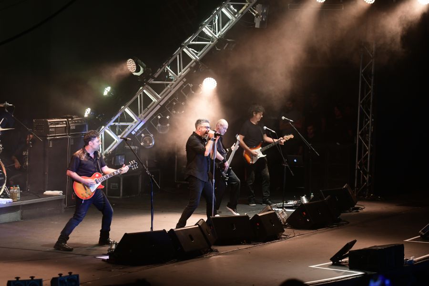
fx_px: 1698
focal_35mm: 142
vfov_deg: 9.6
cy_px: 143
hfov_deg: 14.4
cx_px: 214
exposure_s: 1/160
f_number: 2.8
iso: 1600
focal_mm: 95
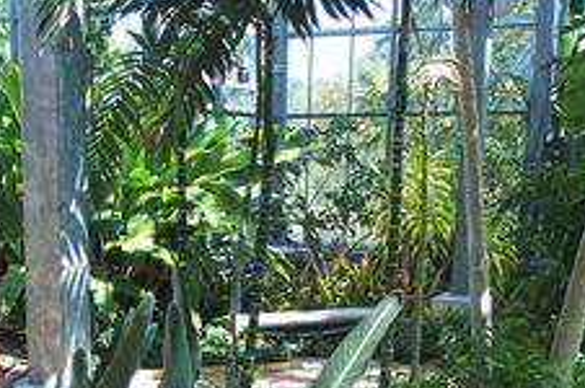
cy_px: 383
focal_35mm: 59
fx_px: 957
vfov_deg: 22.1
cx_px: 93
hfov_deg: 32.7
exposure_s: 1/250
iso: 100
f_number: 3.5
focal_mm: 6.7
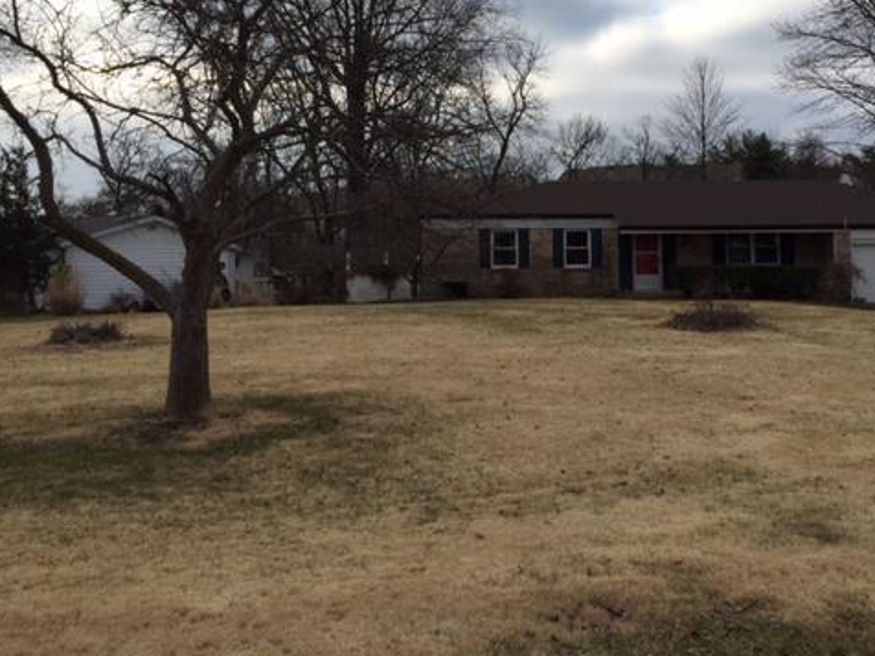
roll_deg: +0.7
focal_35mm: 39
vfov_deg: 36.5
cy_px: 228
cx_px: 550
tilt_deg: +3.7
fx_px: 986
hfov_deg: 47.4
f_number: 2.2
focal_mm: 4.15
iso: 32
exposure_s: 1/1412
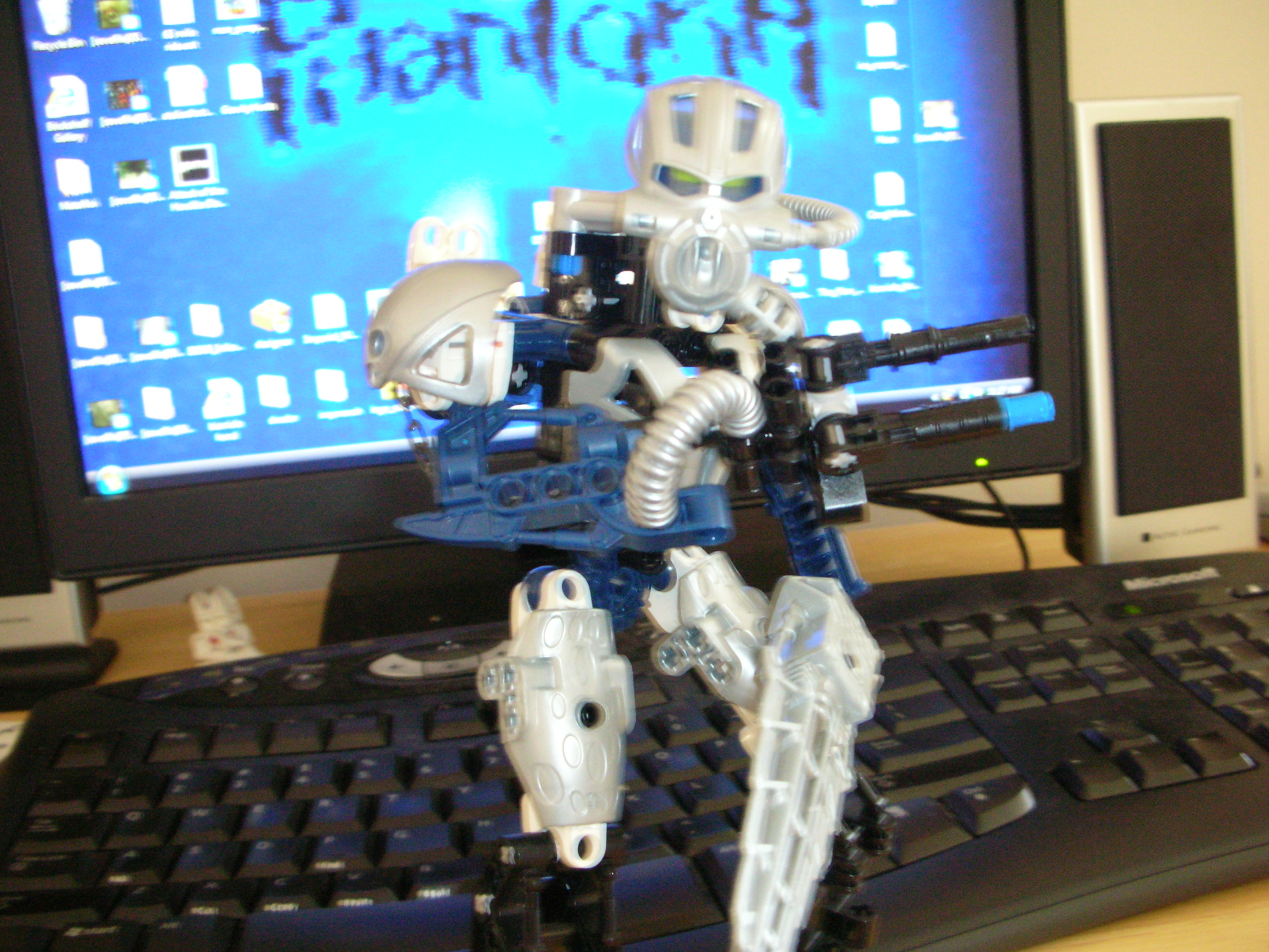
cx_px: 634
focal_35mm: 35
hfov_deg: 52.6
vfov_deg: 40.7
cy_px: 476
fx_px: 1283
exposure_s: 1/4.5
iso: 200
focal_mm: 5.8
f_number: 3
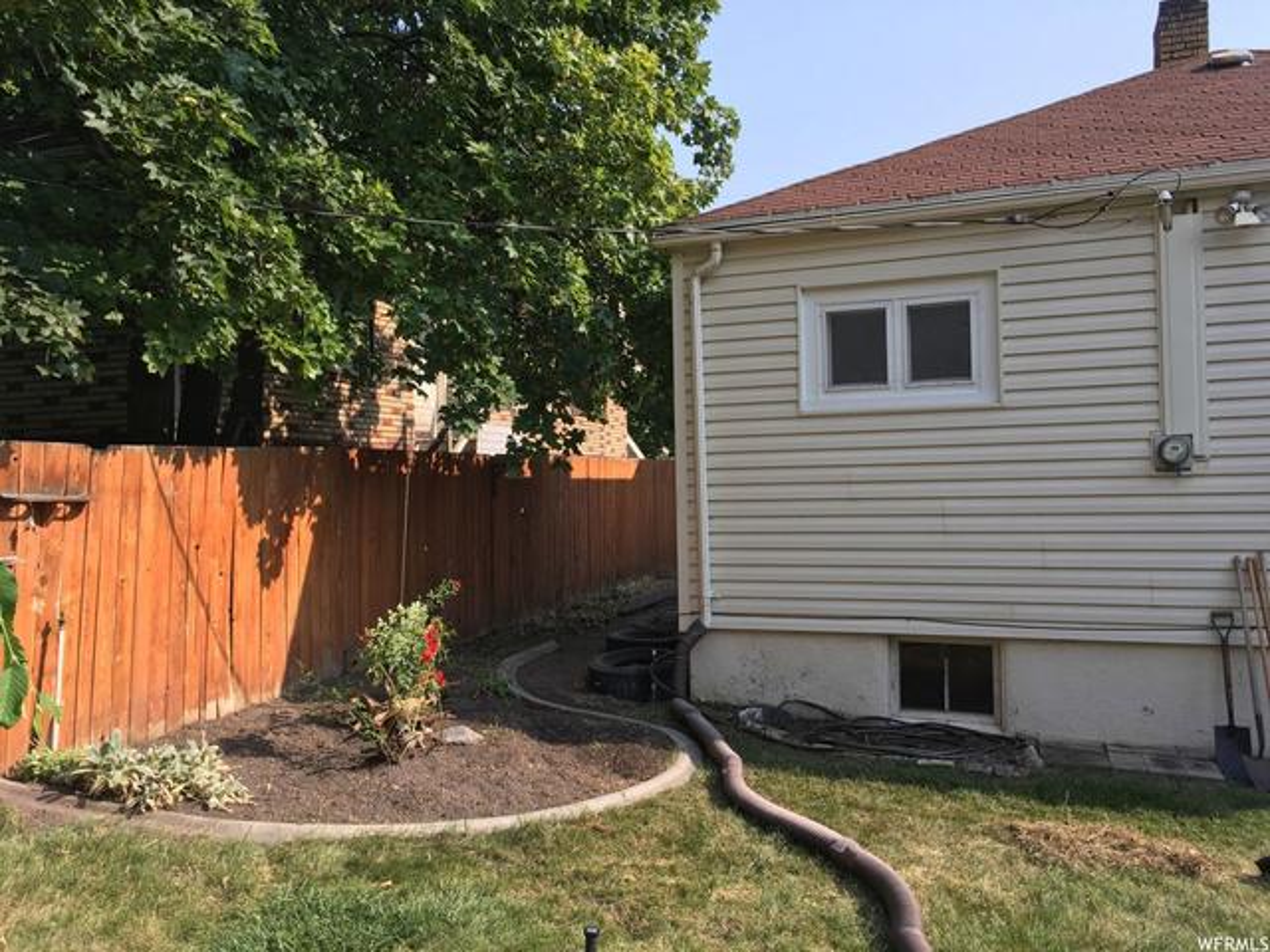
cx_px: 635
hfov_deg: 61.7
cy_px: 476
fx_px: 1064
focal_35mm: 29
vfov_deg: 48.2
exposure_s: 1/641
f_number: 2.2
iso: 25
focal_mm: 4.15
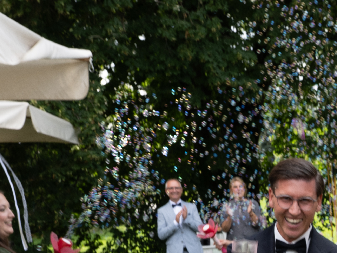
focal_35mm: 68
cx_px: 362
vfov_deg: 19.1
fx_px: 662
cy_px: 374
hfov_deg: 26.5
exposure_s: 1/80
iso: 100
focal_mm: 14
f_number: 5.6
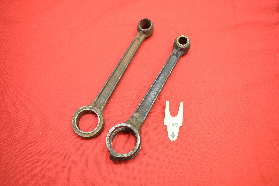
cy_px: 93
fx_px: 267
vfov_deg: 38.4
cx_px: 140
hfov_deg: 55.1
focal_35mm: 34
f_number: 5
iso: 1600
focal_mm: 23
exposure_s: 1/60
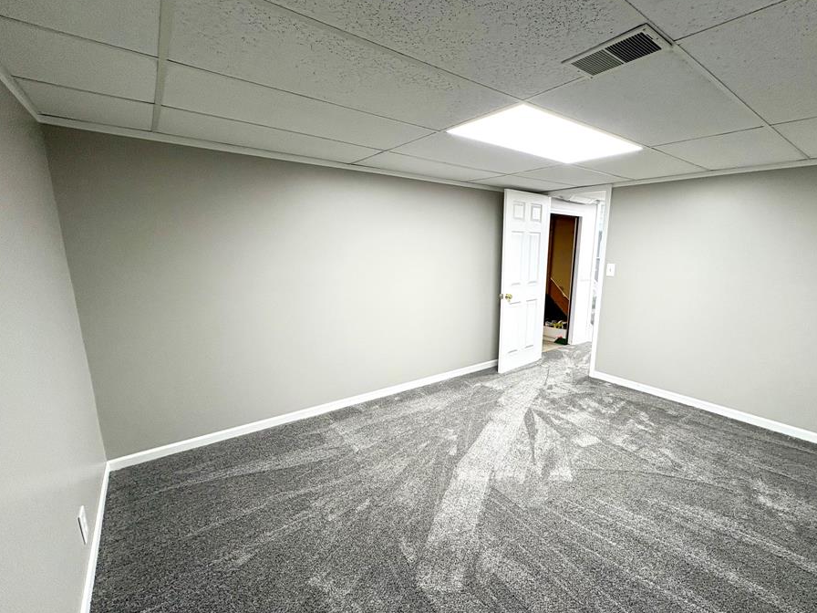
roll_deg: -0.3
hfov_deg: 94.0
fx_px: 378
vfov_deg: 78.0
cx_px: 460
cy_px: 323
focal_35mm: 16
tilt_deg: -12.4
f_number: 2.2
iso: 160
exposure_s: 1/60
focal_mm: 2.22
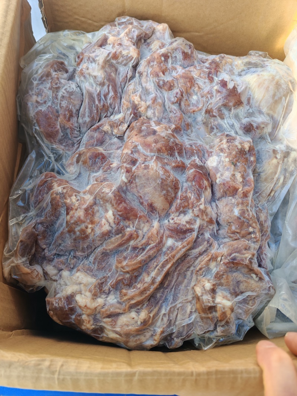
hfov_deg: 51.3
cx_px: 148
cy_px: 198
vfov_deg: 65.3
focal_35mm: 27
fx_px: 309
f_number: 1.95
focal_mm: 5.52
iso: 50
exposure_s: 1/170
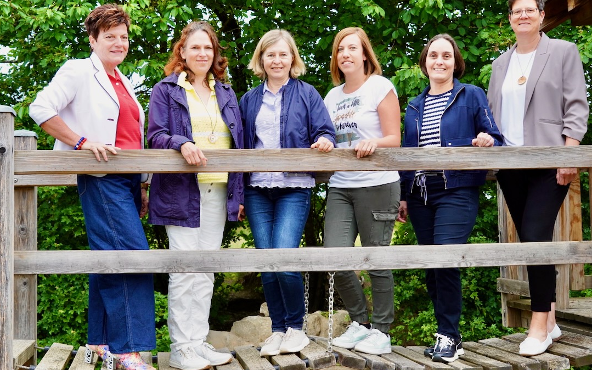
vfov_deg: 24.9
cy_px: 172
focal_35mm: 52
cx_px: 273
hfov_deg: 38.8
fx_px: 839
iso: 1250
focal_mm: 43
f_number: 7.1
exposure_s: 1/160
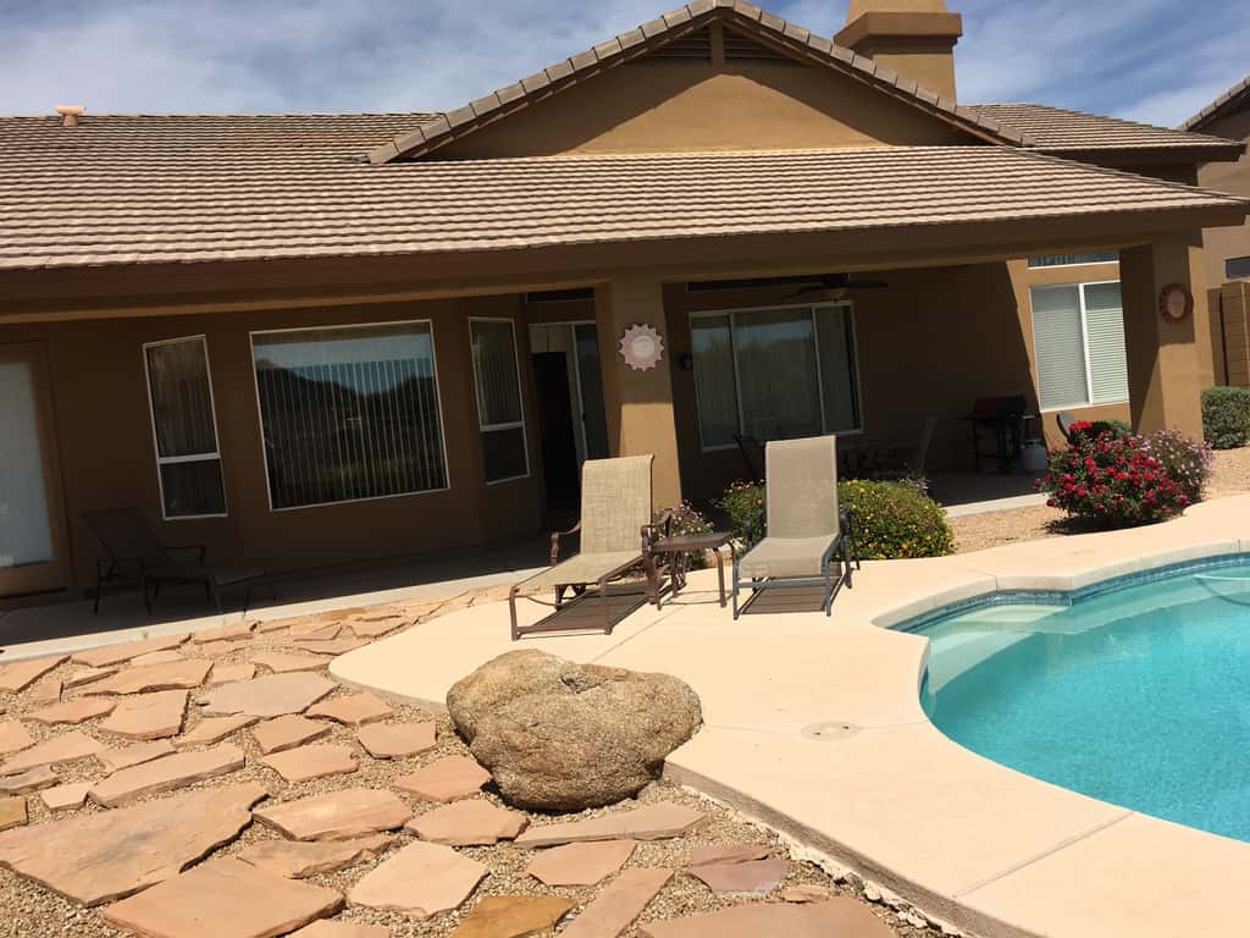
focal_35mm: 29
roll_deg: +5.3
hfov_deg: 61.7
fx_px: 1047
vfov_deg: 48.2
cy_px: 469
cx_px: 625
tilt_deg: -3.4
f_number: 2.2
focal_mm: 4.15
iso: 25
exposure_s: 1/2653
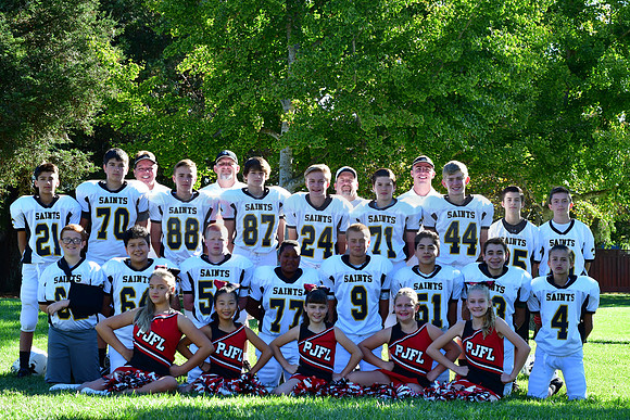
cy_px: 210
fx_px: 1313
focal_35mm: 75
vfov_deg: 18.2
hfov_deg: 27.0
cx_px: 315
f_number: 7.1
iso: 400
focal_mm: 50
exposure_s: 1/320
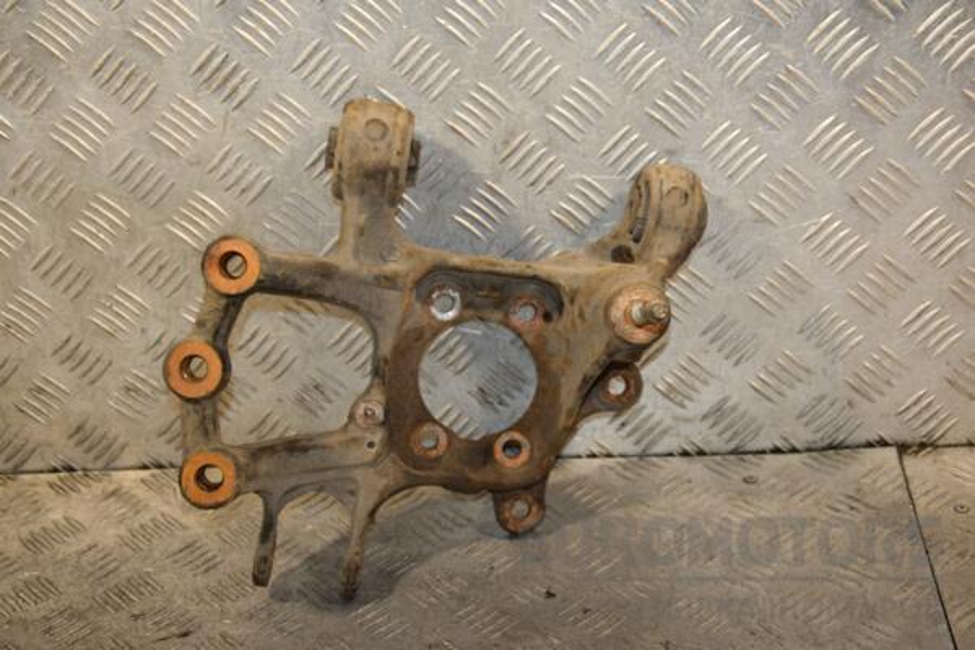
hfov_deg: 31.9
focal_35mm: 63
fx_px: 1706
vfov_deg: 21.6
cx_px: 488
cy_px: 325
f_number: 5
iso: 800
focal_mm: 42
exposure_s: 1/200
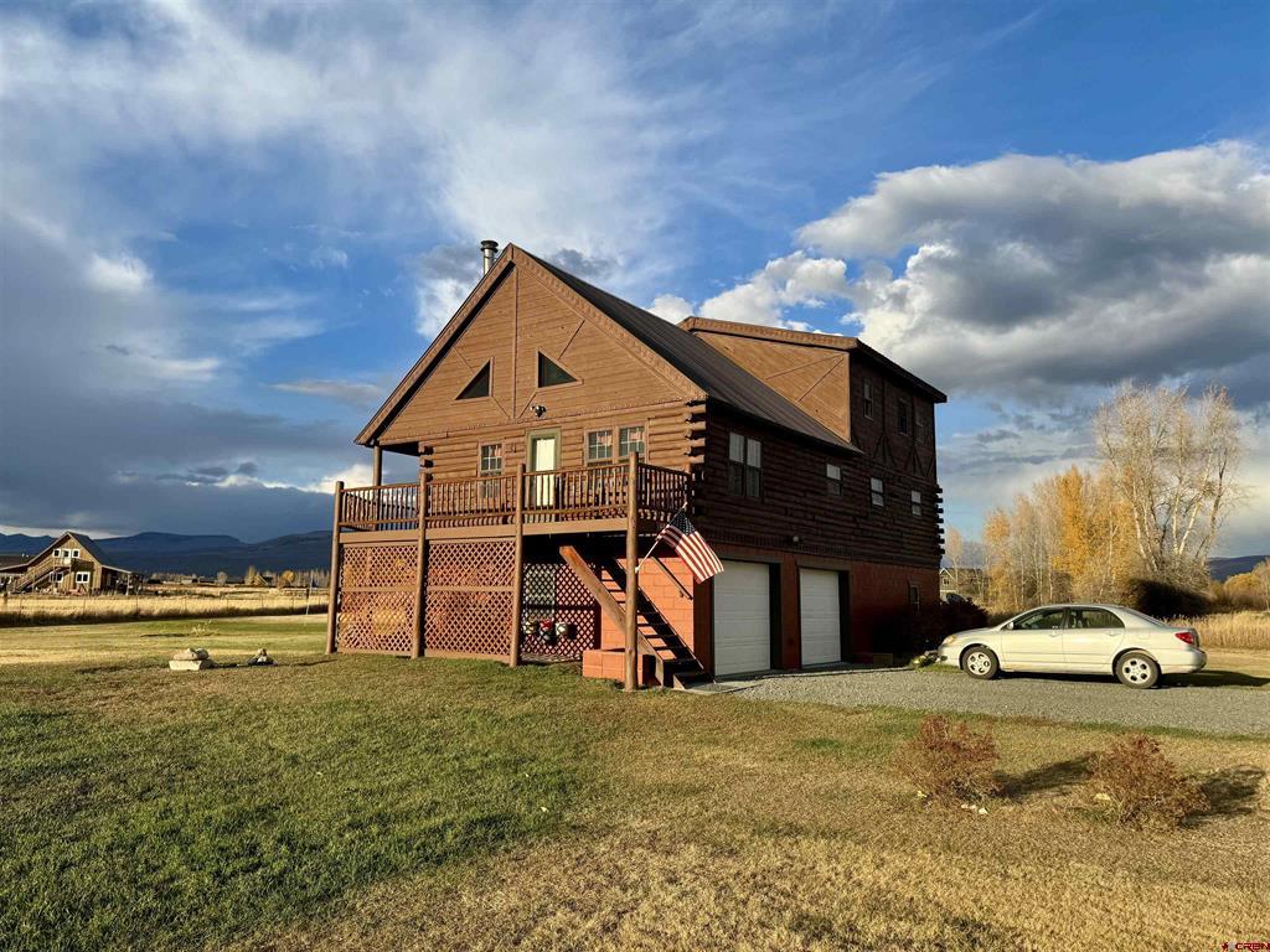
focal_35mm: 24
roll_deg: -1.8
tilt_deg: +9.0
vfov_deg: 56.8
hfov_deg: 71.6
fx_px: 881
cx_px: 635
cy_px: 476
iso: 80
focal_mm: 6.76
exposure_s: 1/2105
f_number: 1.78
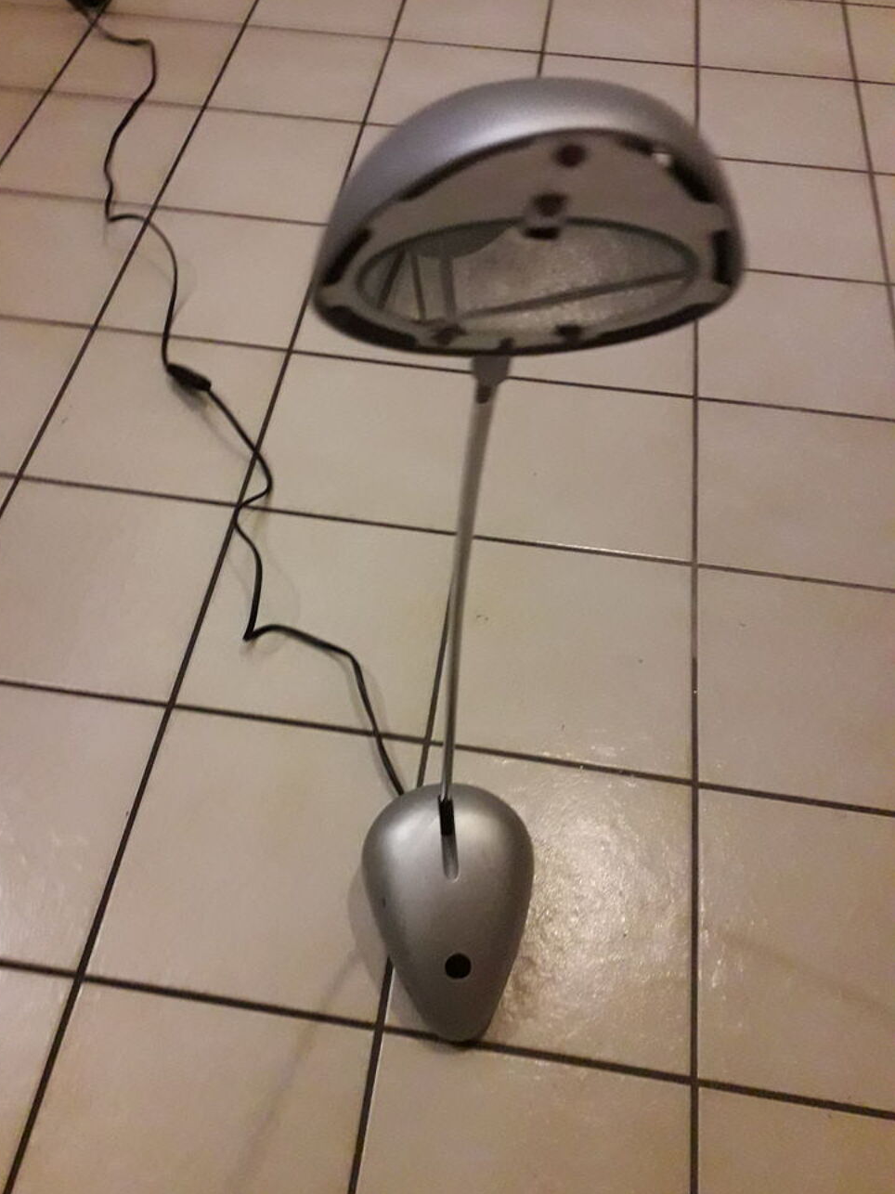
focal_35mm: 28
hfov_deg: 49.7
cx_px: 435
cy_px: 581
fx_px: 966
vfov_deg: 63.4
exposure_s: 1/20
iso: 640
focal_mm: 3.6
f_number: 1.9
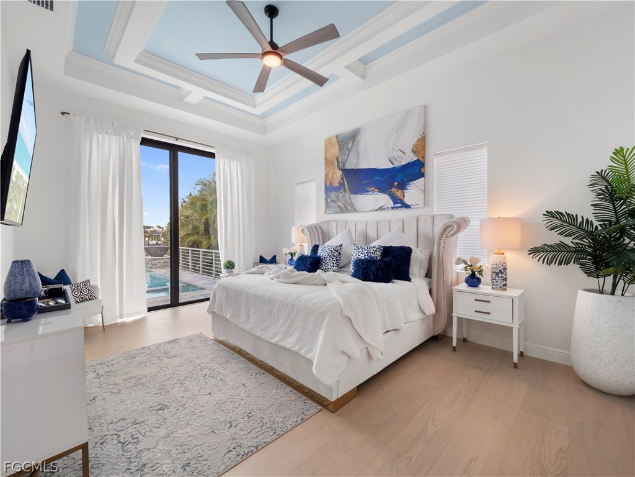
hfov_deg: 102.1
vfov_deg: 85.7
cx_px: 318
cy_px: 238
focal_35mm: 14
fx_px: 257
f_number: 7.1
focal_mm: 7
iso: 200
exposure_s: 1/10
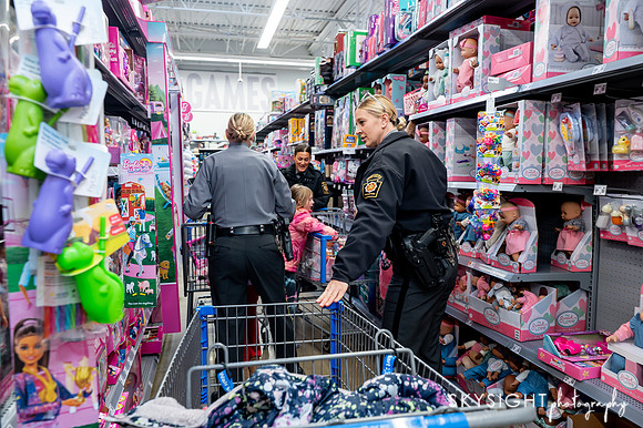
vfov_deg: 46.4
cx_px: 322
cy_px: 214
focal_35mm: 28
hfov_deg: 65.5
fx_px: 500
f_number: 4.5
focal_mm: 28
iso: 1250
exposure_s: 1/80
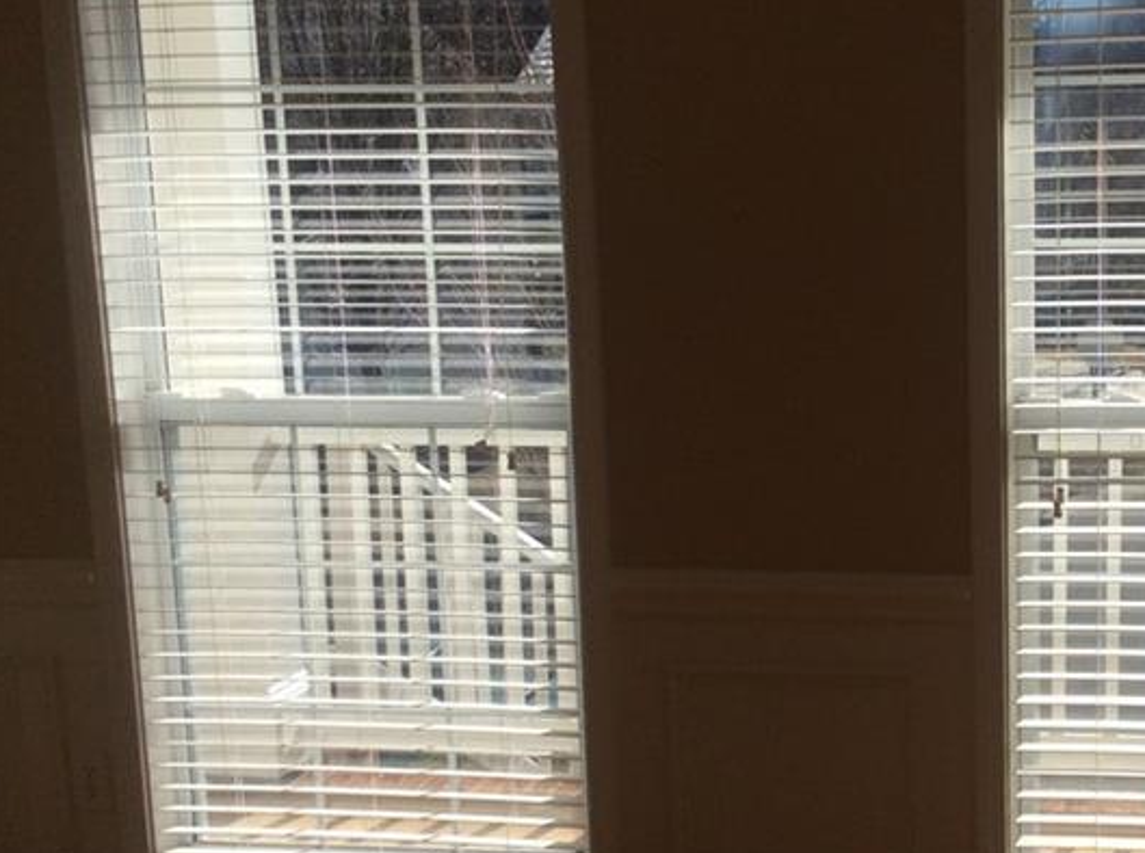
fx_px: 2046
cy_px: 461
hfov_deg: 30.6
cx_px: 887
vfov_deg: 23.5
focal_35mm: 62
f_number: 2.4
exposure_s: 1/986
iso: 32
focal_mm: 3.3
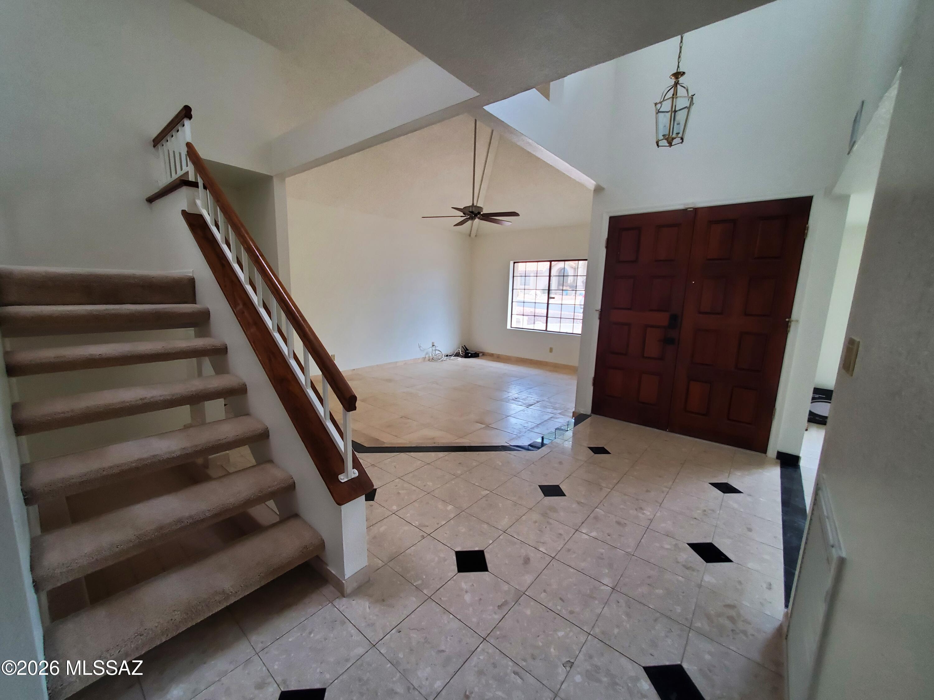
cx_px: 467
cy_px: 350
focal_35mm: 13
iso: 125
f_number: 2.2
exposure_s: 1/60
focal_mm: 1.8
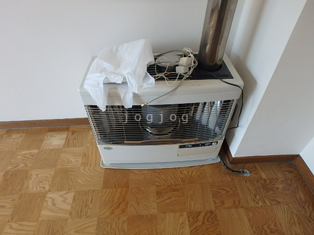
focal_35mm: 21
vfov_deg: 63.4
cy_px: 118
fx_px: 190
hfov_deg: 79.0
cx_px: 157
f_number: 3.5
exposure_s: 1/40
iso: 200
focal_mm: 3.7
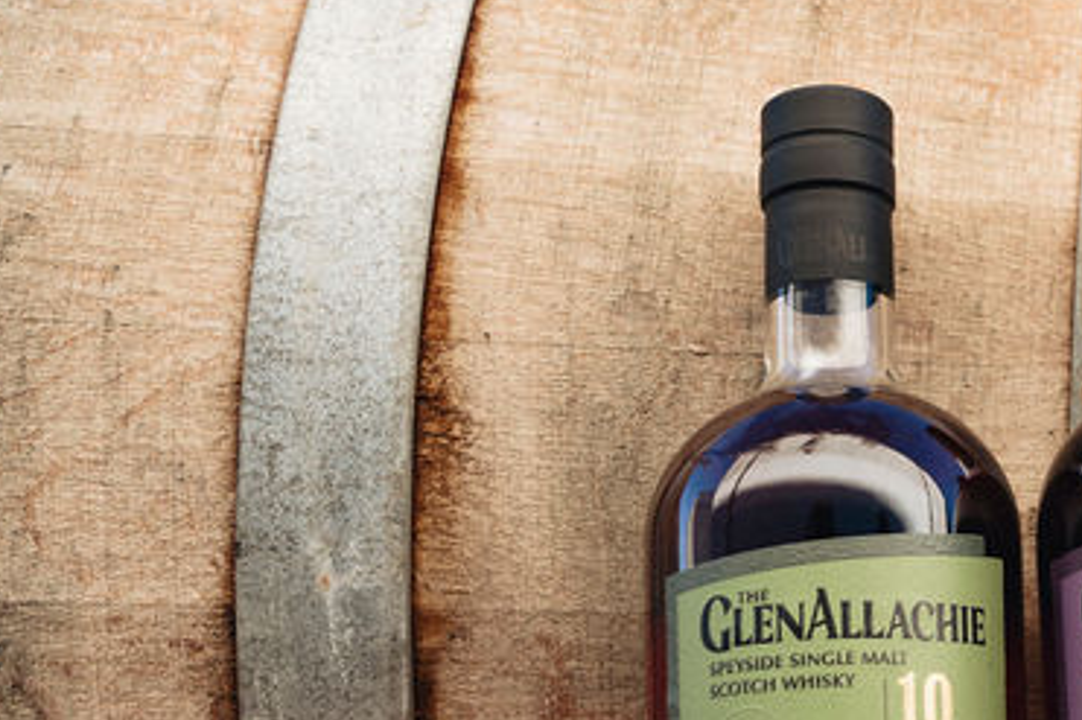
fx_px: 2223
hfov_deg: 23.7
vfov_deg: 18.4
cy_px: 341
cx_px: 1450
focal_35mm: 74
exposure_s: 1/320
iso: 160
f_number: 3.5
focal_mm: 24
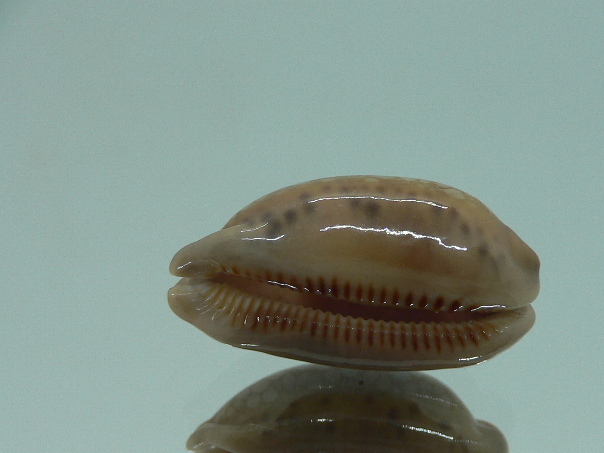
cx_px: 367
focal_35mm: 48
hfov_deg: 39.5
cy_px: 303
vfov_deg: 30.1
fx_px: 838
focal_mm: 4.6
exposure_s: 1/60
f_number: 2.8
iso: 80
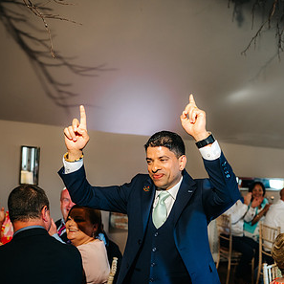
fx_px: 418
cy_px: 214
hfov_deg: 37.6
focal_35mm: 45
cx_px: 142
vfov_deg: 36.6
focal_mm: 35
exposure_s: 1/200
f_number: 2.5
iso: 640
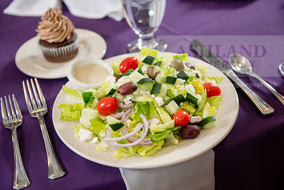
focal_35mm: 58
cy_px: 95
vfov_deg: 23.4
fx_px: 458
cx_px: 142
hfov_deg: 34.5
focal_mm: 58
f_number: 3.5
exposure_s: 1/160
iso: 320
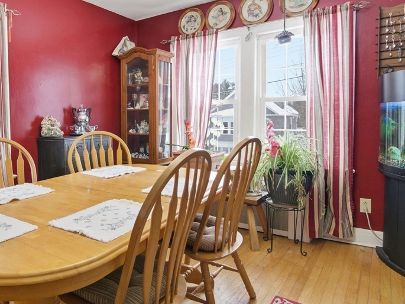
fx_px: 278
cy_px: 119
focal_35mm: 24
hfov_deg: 70.0
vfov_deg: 56.9
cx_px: 132
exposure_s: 1/160
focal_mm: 11
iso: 800
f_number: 8
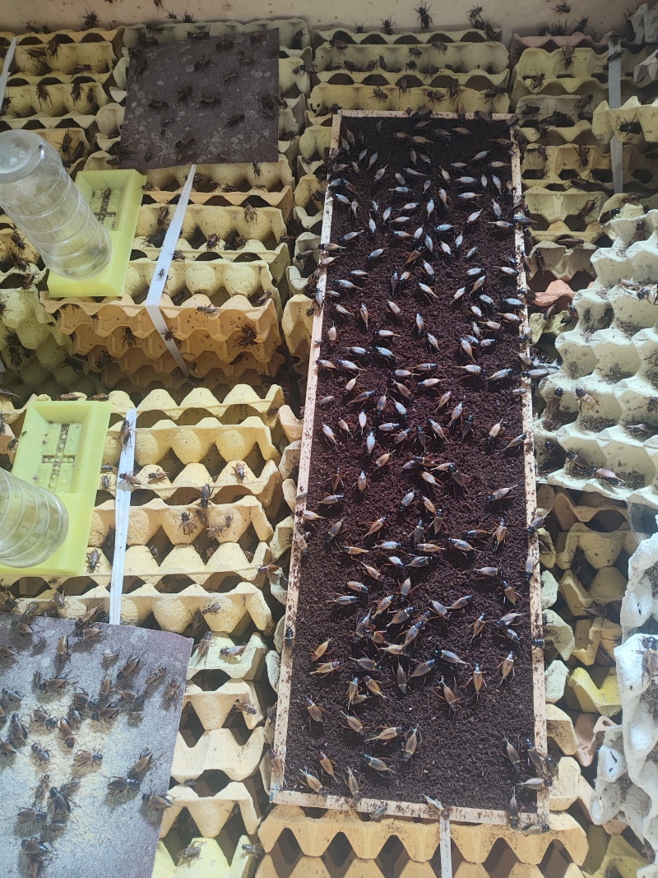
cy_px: 439
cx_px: 329
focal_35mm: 24
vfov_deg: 71.6
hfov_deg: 56.8
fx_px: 608
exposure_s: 1/50
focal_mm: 5.26
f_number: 1.65
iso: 886
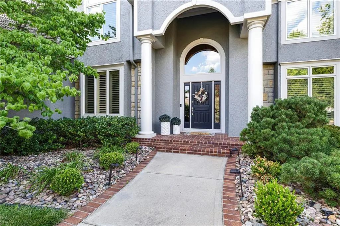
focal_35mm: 17
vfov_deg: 70.4
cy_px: 113
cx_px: 170
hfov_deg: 93.3
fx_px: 160
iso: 100
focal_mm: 17
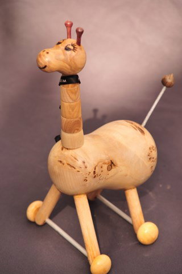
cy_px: 137
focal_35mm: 135
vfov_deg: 15.2
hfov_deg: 10.2
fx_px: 1024
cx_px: 91
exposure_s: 1/125
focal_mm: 135
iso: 200
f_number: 9
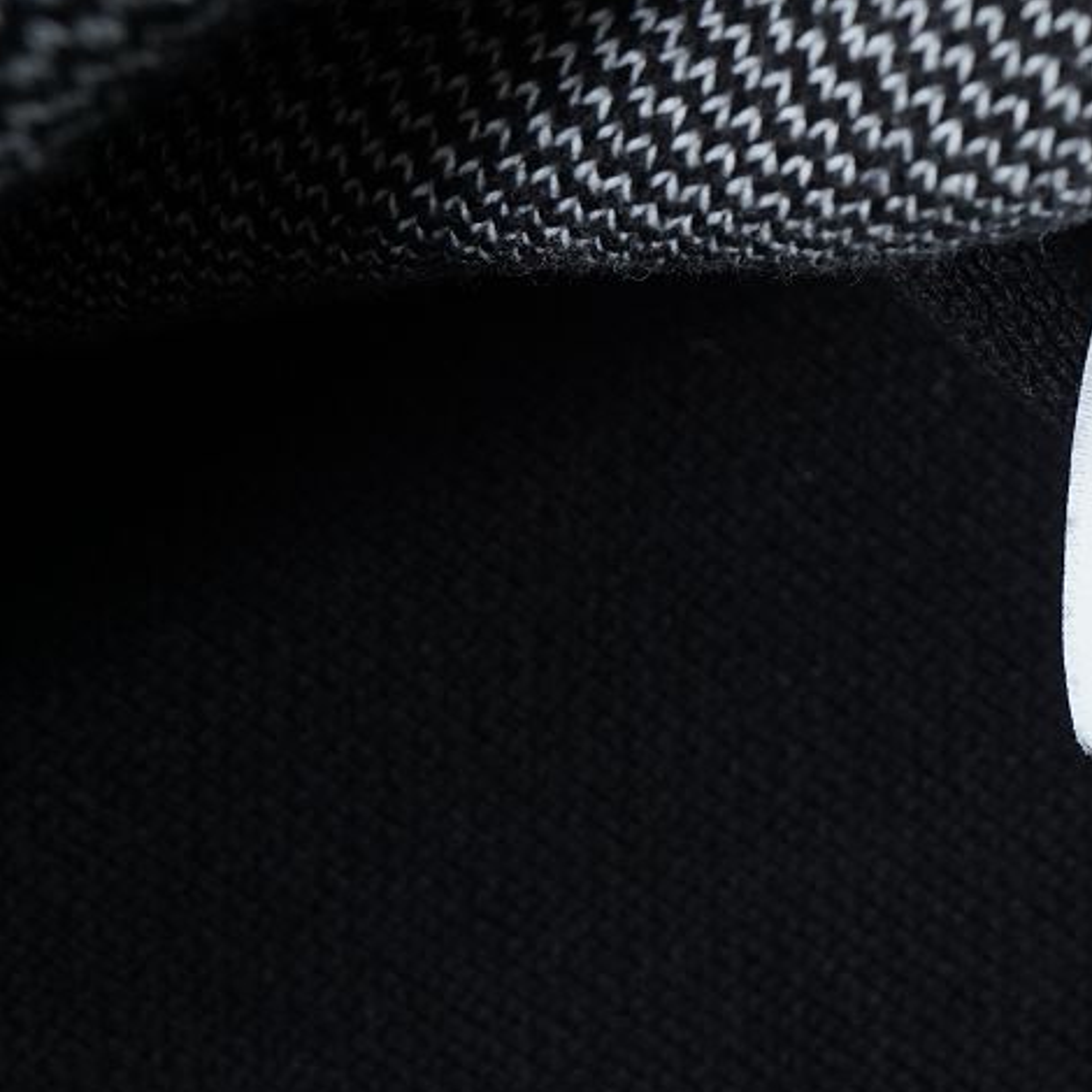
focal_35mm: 76
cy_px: 434
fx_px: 2712
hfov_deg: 21.2
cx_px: 1317
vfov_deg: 22.7
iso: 1600
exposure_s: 1/100
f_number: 10
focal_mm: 35
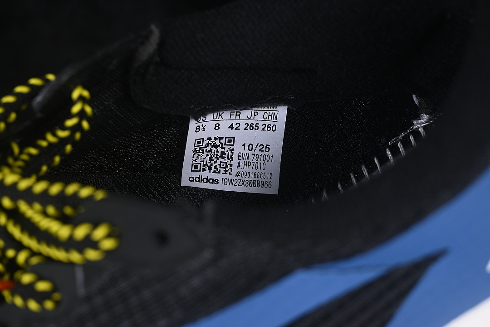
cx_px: 245
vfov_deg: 18.2
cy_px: 164
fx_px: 1021
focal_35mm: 75
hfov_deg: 27.0
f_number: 6.3
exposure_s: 1/60
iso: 160
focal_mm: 50
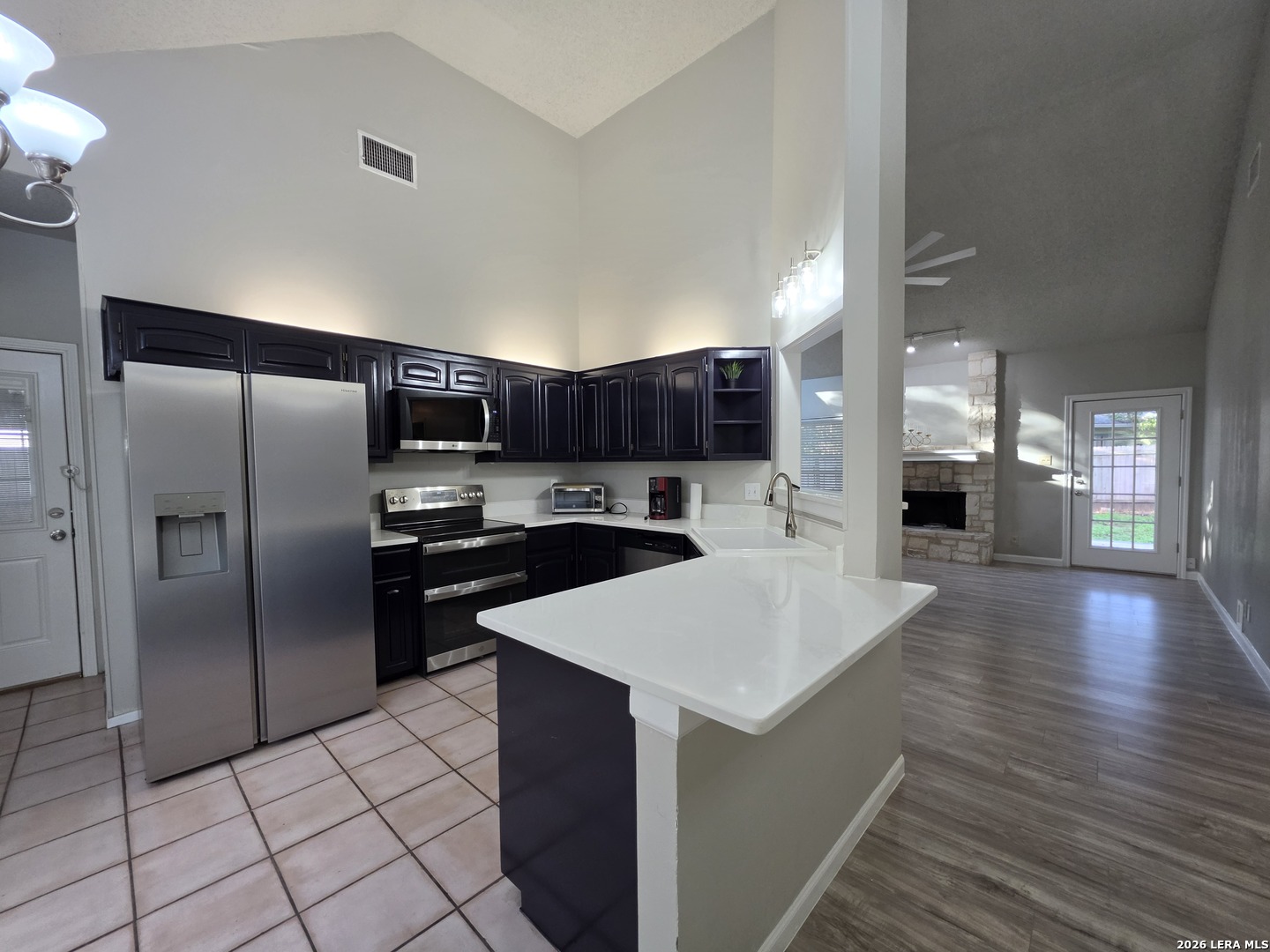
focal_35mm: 13
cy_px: 476
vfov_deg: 89.9
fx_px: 477
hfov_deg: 106.2
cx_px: 635
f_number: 1.9
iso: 160
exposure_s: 1/120
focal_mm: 2.2
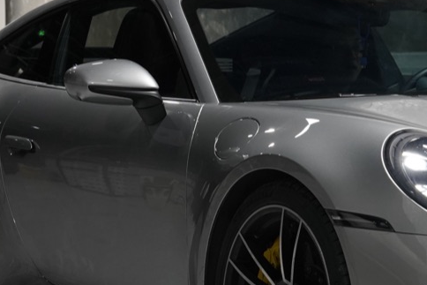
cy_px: 132
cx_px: 398
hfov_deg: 10.5
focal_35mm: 195
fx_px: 2313
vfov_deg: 7.0
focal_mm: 59
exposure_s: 1/100
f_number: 5
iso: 1000
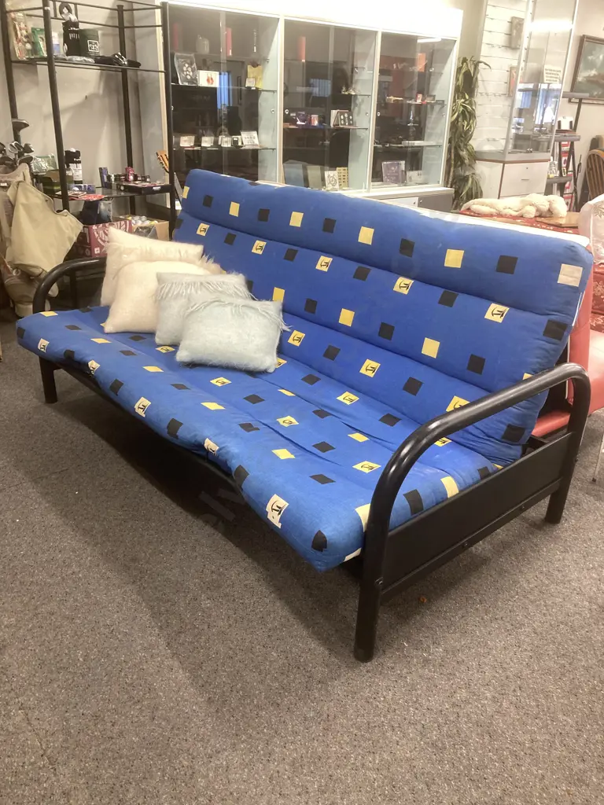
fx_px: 651
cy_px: 402
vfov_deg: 63.4
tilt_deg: -24.6
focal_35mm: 28
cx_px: 302
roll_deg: -3.8
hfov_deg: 49.7
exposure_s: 1/50
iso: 160
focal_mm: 3.99
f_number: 1.8
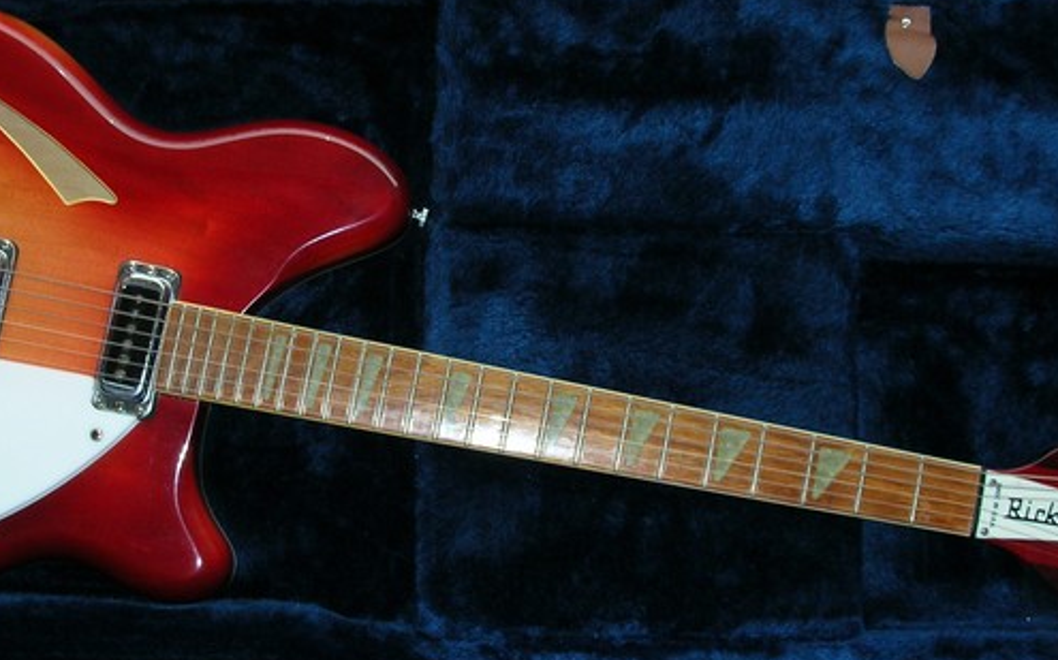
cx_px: 455
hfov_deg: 34.0
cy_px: 342
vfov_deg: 21.6
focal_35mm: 60
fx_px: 1729
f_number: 3
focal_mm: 5.8
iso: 50
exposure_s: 1/60.1
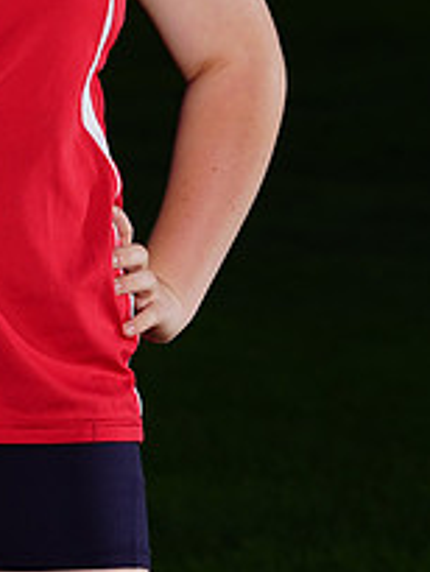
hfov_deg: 3.3
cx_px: -60
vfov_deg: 4.4
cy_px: -134
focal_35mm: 451
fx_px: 7462
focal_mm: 166
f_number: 10
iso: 400
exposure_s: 1/125
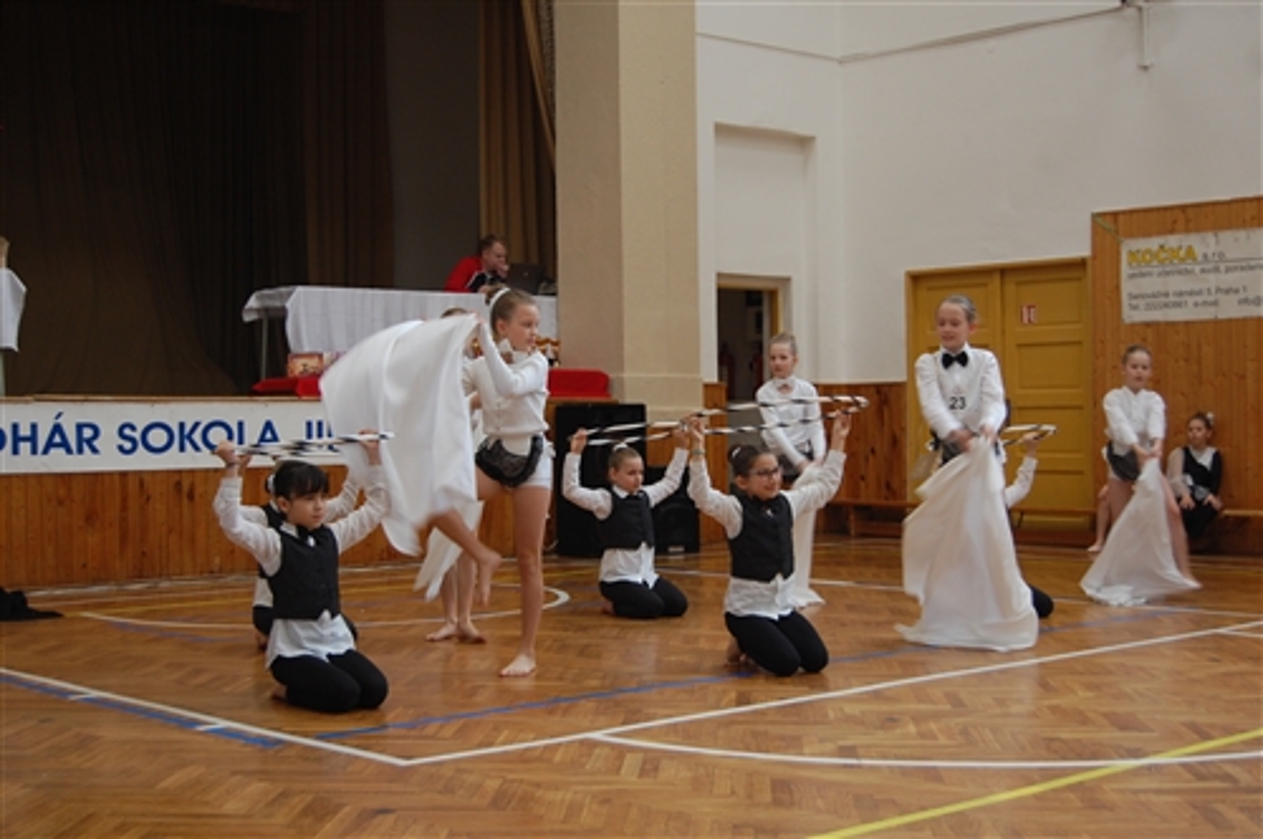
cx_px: 632
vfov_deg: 25.7
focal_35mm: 52
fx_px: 1839
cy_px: 420
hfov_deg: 37.9
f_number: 4.8
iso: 400
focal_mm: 35
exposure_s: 1/40
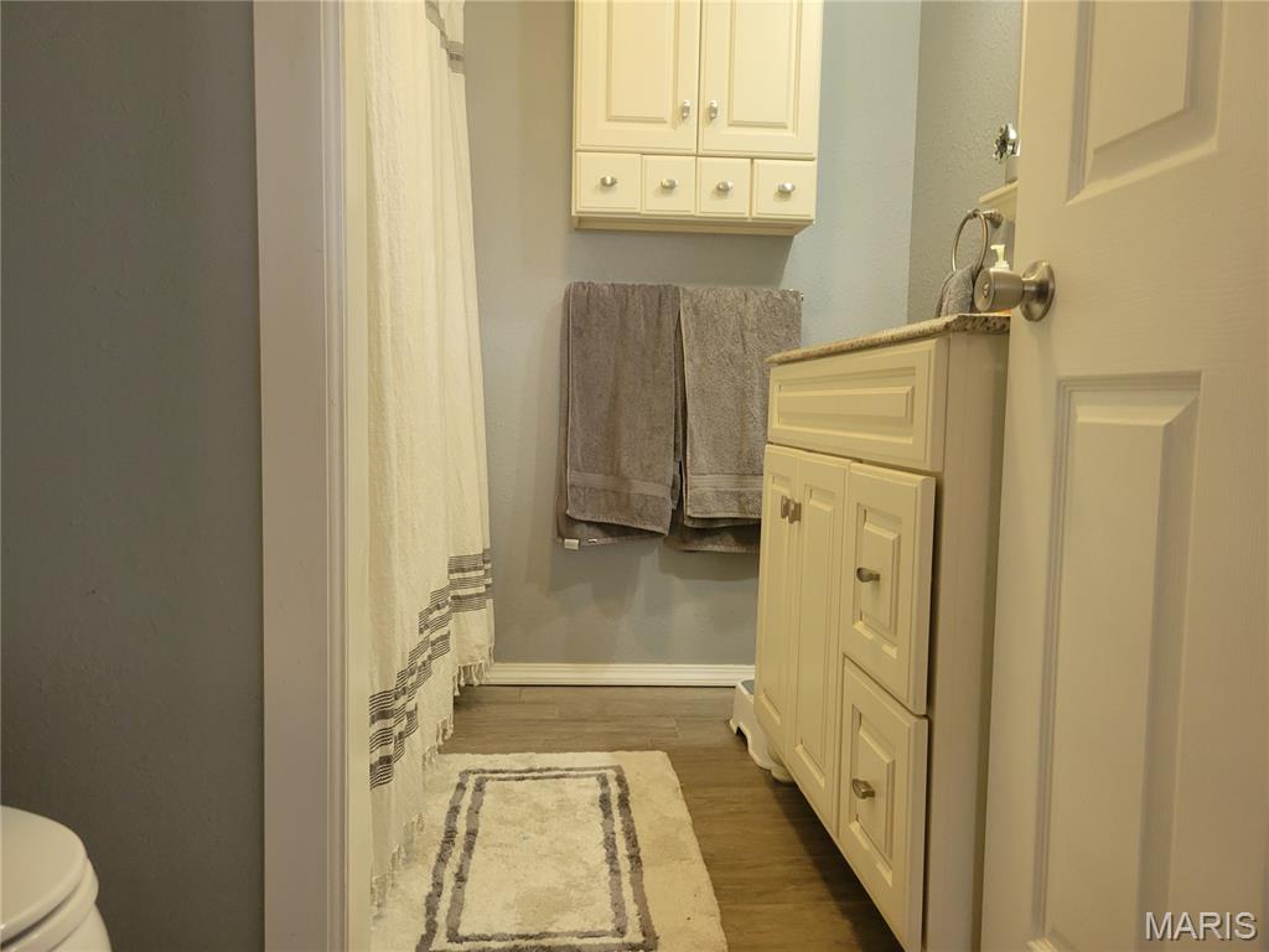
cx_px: 634
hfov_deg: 67.3
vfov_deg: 53.1
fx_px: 953
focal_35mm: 26
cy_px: 476
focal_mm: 5.4
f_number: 1.8
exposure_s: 1/60
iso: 250
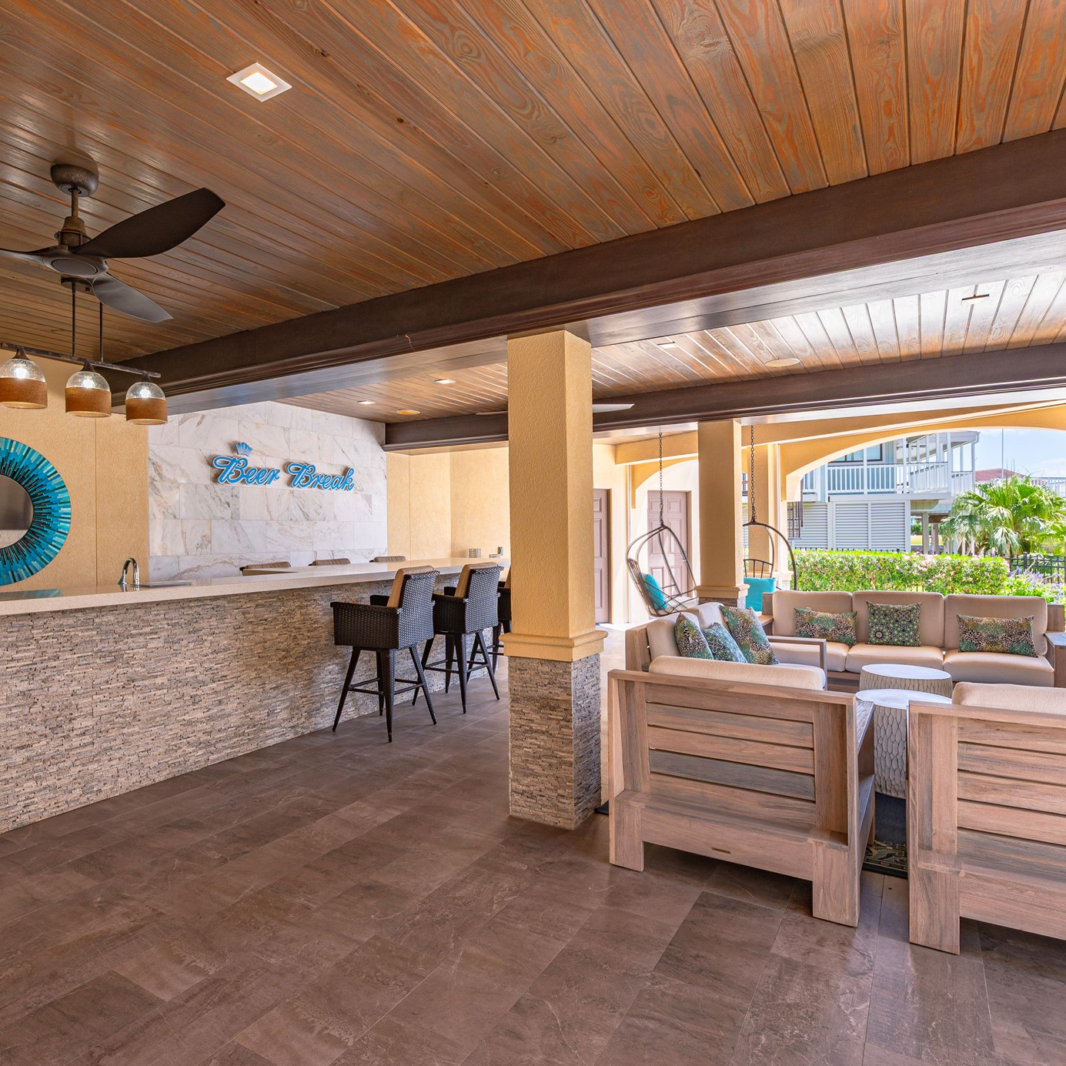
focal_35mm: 20
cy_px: 535
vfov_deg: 74.8
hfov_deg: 74.6
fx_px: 697
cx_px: 476
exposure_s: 1/15
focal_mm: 15
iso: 125
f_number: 9
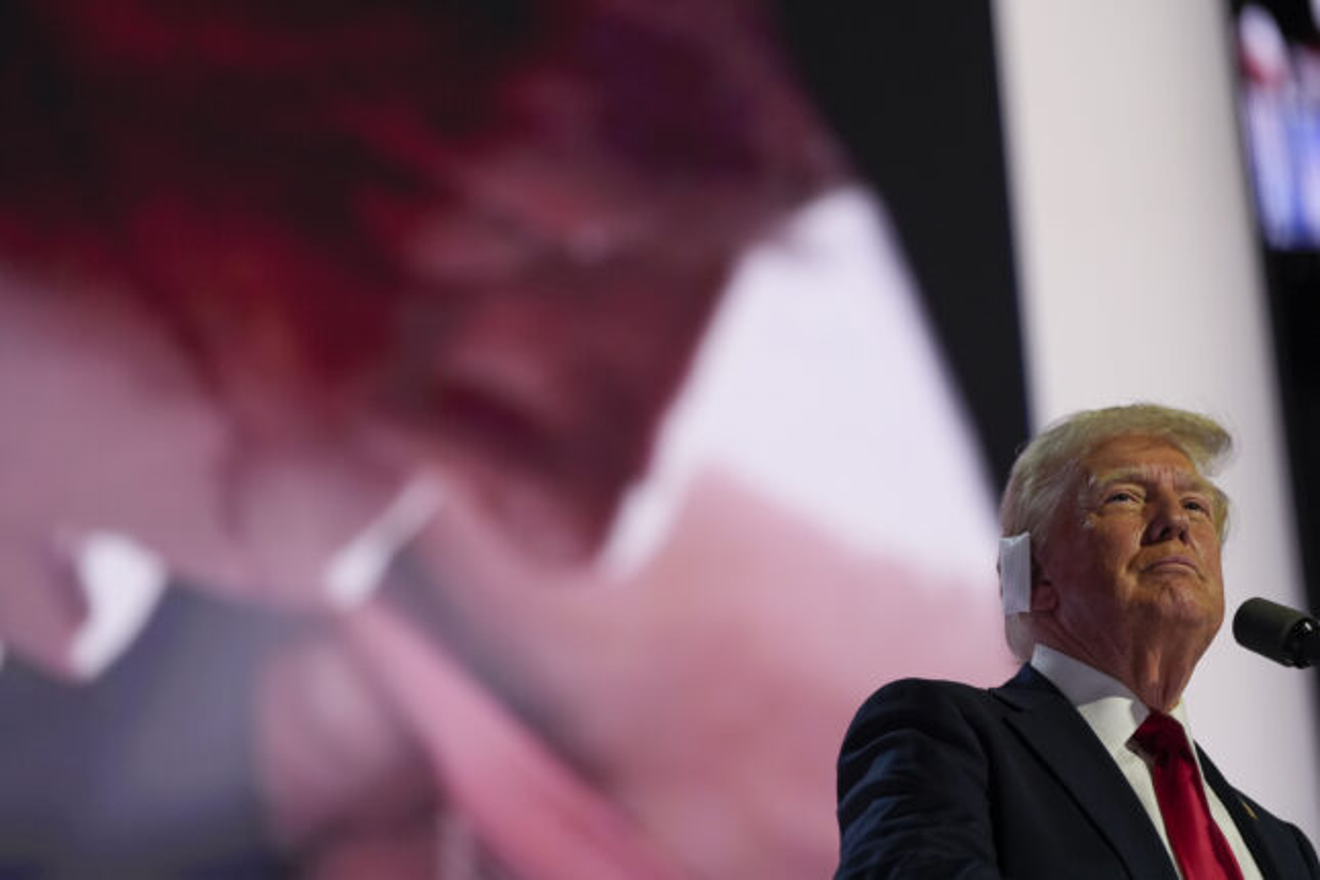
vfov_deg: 8.2
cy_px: 440
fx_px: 6123
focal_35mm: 167
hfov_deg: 12.3
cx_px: 660
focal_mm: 167
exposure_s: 1/500
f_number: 2.8
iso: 1000
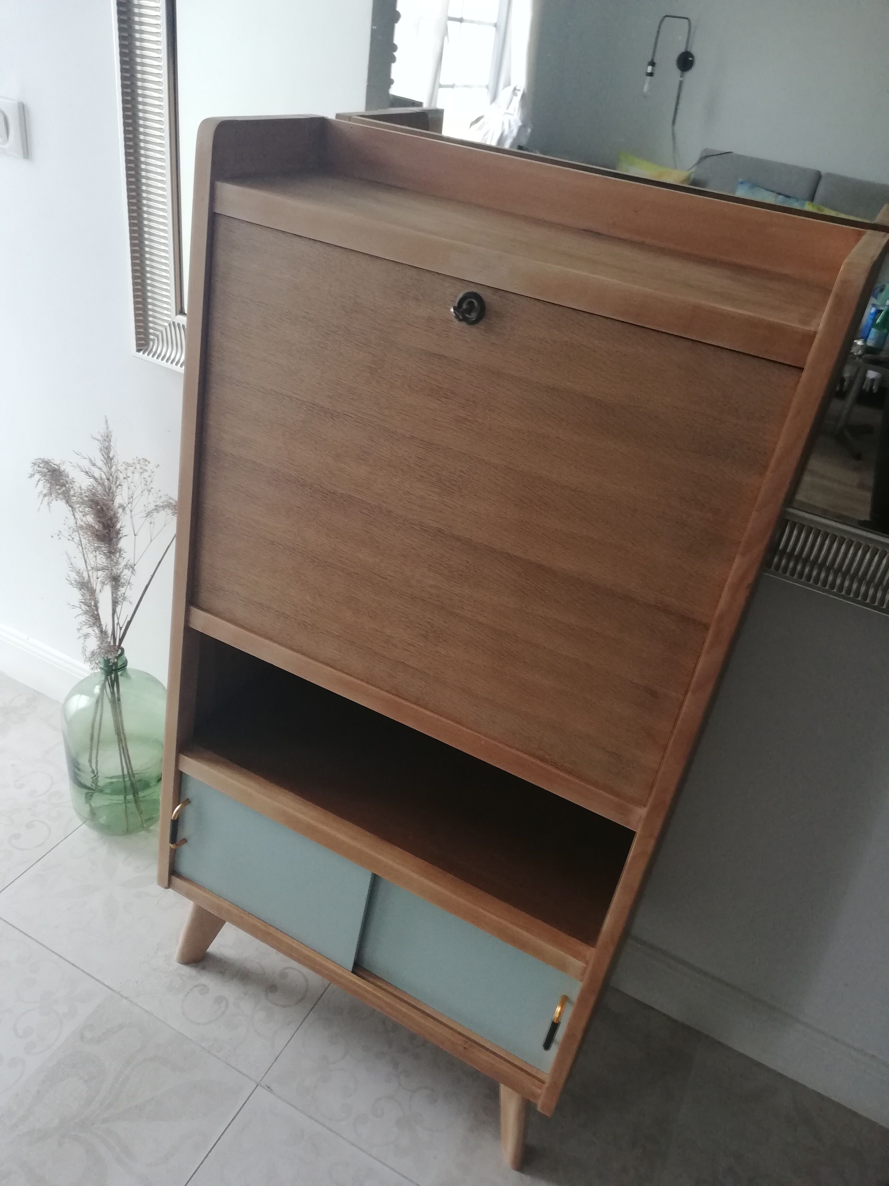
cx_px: 444
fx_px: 890
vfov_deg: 67.3
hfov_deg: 53.1
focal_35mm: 26
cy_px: 593
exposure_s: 1/33.3
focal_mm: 3.81
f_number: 2.2
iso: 250
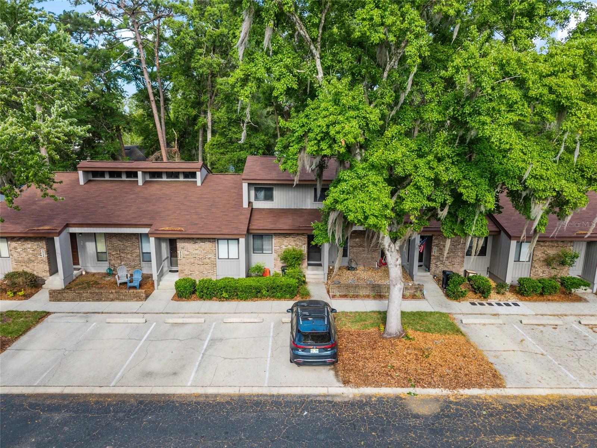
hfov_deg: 71.6
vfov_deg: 56.8
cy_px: 224
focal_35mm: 24
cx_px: 298
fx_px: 414
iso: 100
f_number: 1.8
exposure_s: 1/640
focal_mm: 8.67
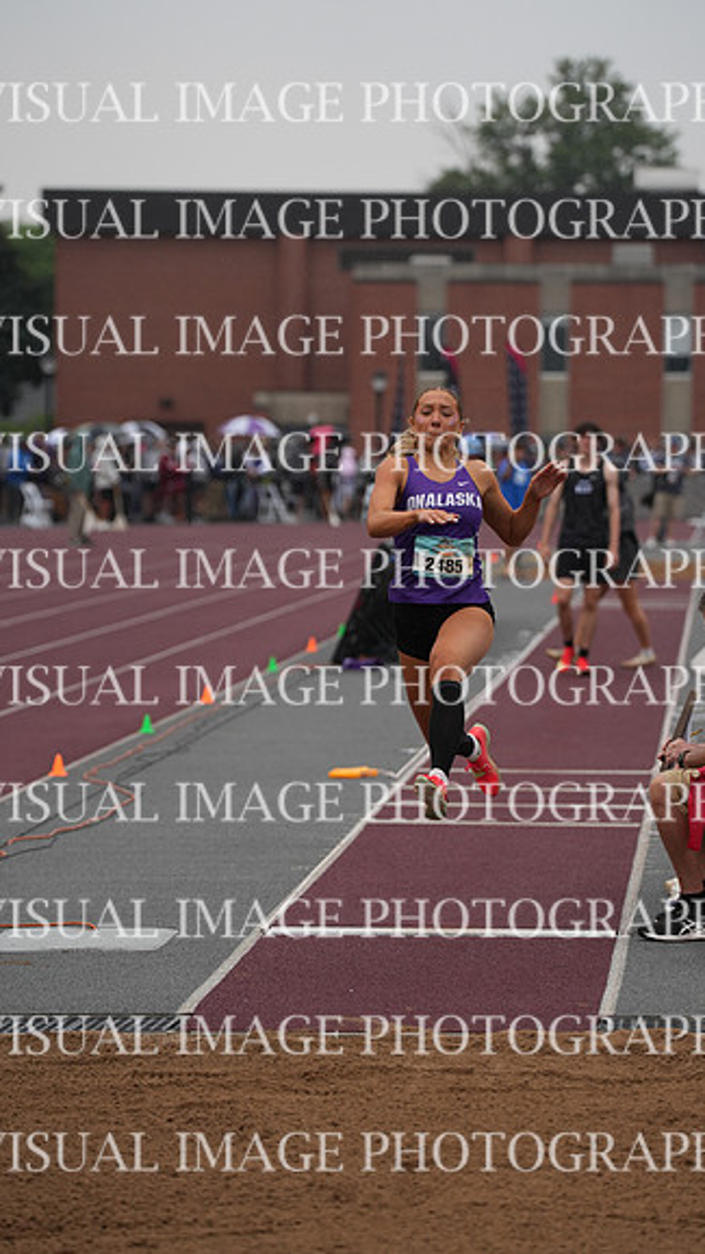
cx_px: 346
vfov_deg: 13.2
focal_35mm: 163
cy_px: 627
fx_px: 5419
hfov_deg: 7.4
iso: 800
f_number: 4
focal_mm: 155
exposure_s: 1/2000
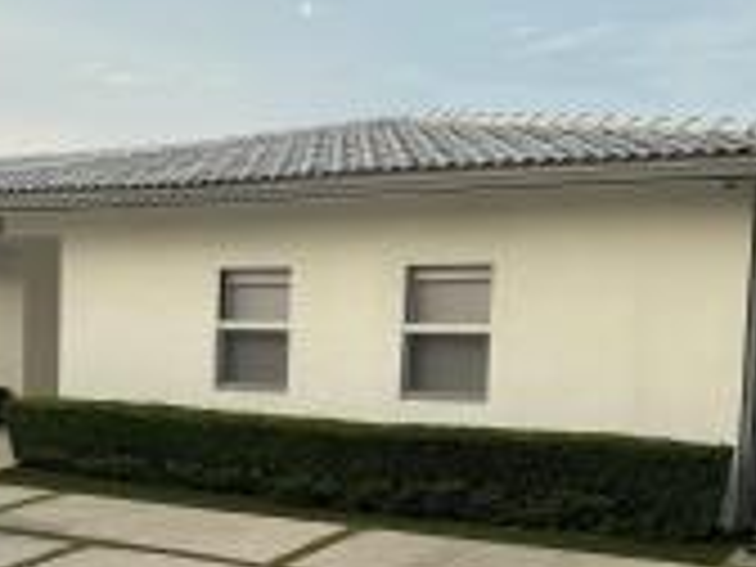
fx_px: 1245
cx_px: 94
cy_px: 414
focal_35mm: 57
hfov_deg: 32.3
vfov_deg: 25.4
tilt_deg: -4.6
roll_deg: -1.7
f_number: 1.78
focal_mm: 6.76
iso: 80
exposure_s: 1/1366
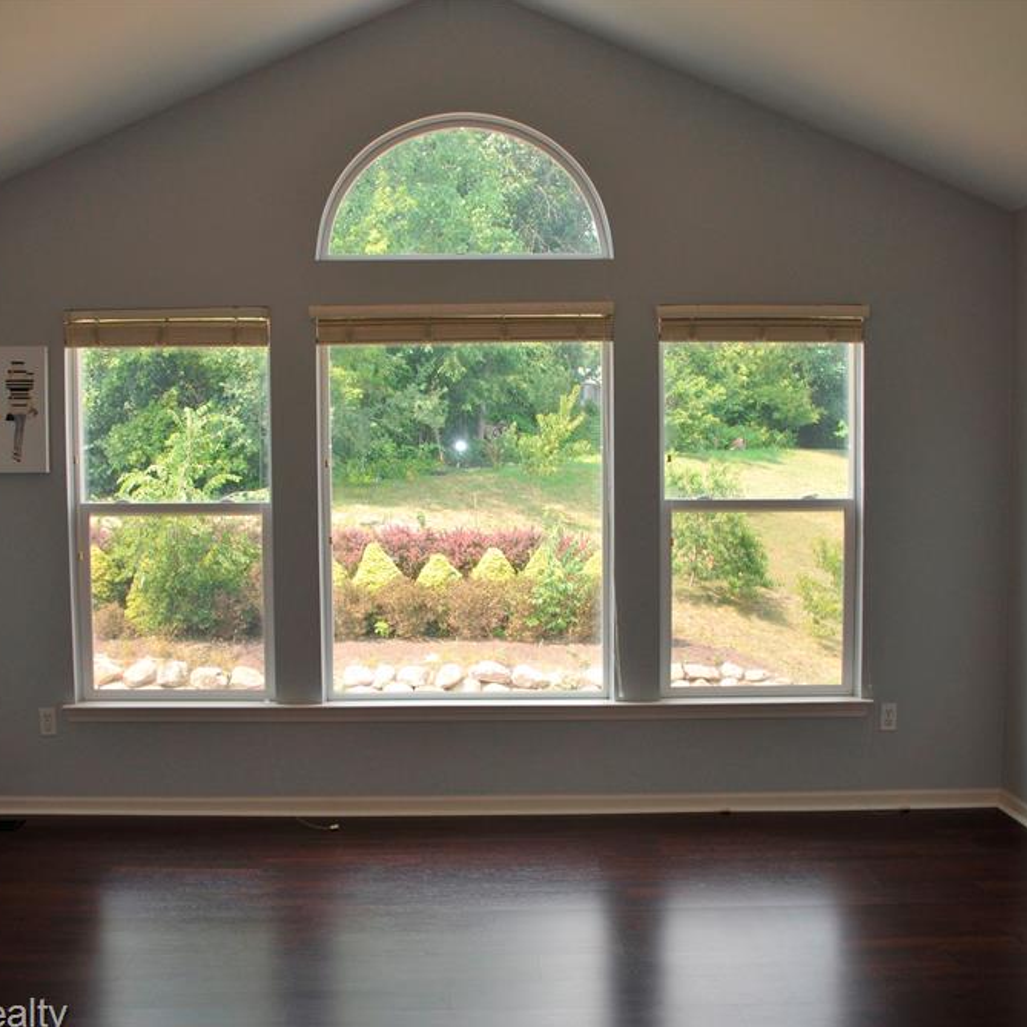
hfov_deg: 42.8
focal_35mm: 39
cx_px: 468
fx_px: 1309
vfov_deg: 42.8
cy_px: 519
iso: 400
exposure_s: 1/250
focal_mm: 20
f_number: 5.6
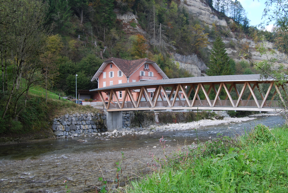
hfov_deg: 49.4
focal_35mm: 39
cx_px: 157
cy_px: 90
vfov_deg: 34.3
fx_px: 312
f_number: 5.6
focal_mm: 22
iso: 125
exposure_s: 1/125
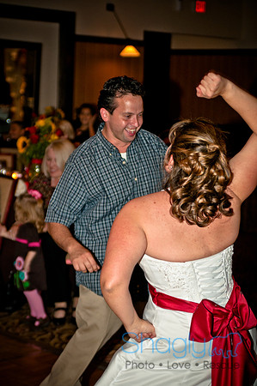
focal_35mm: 90
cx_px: 128
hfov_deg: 15.2
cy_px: 193
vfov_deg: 22.6
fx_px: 966
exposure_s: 1/200
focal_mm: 60
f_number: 2.8
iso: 400
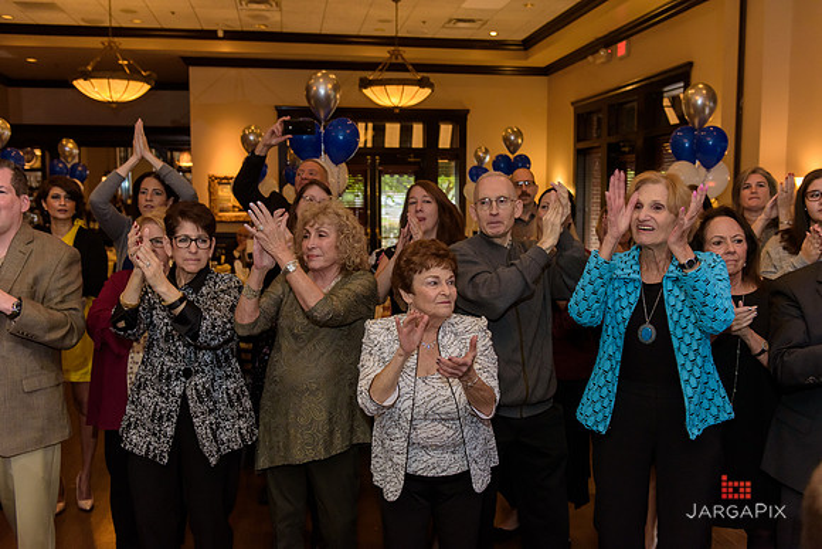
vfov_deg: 38.9
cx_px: 411
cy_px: 274
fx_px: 776
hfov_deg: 55.8
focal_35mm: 34
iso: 1600
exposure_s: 1/125
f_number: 3.2
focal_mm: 34
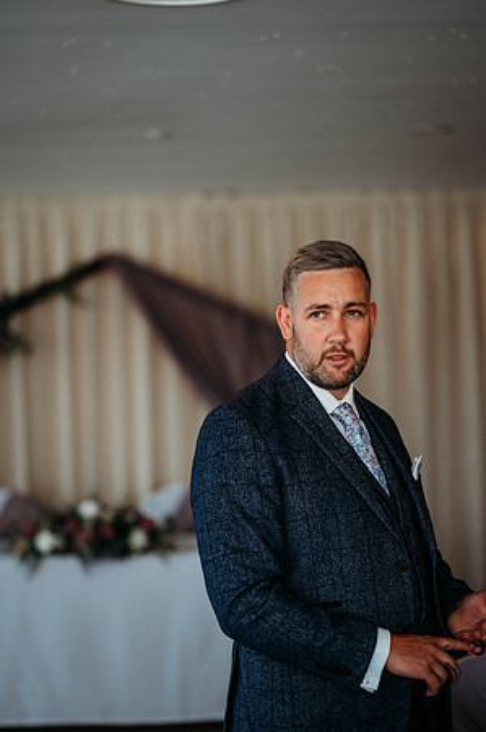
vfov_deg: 23.9
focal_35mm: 85
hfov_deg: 16.0
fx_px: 1725
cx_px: 243
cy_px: 366
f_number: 2
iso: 280
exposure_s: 1/200
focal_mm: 85
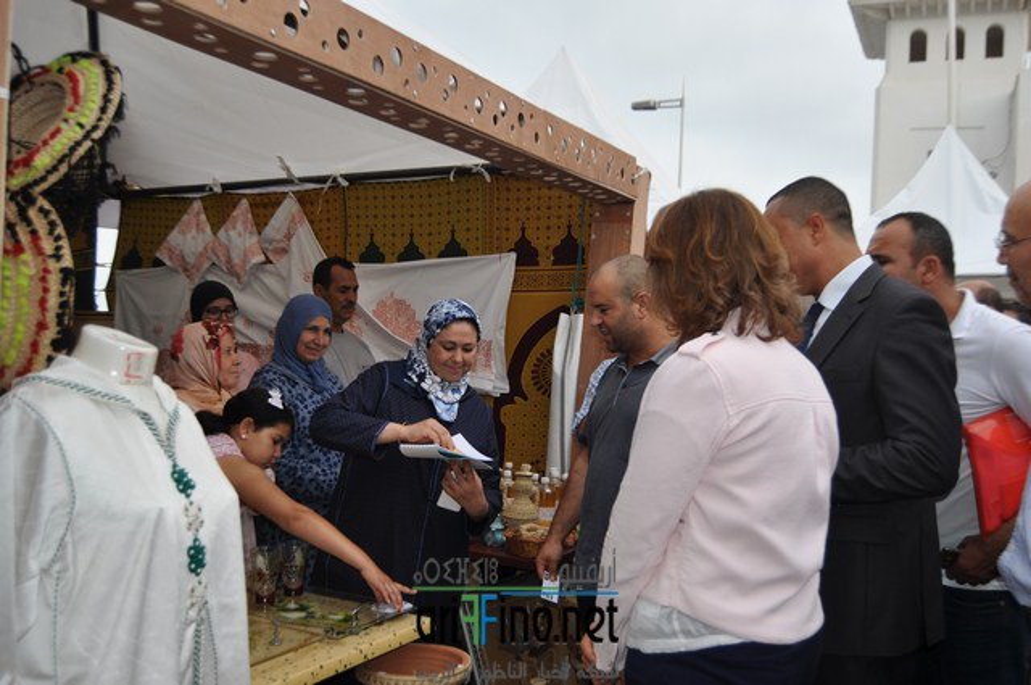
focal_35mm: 30
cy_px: 342
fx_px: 858
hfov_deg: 62.0
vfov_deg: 43.5
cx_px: 516
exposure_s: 1/200
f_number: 4
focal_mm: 20
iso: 200
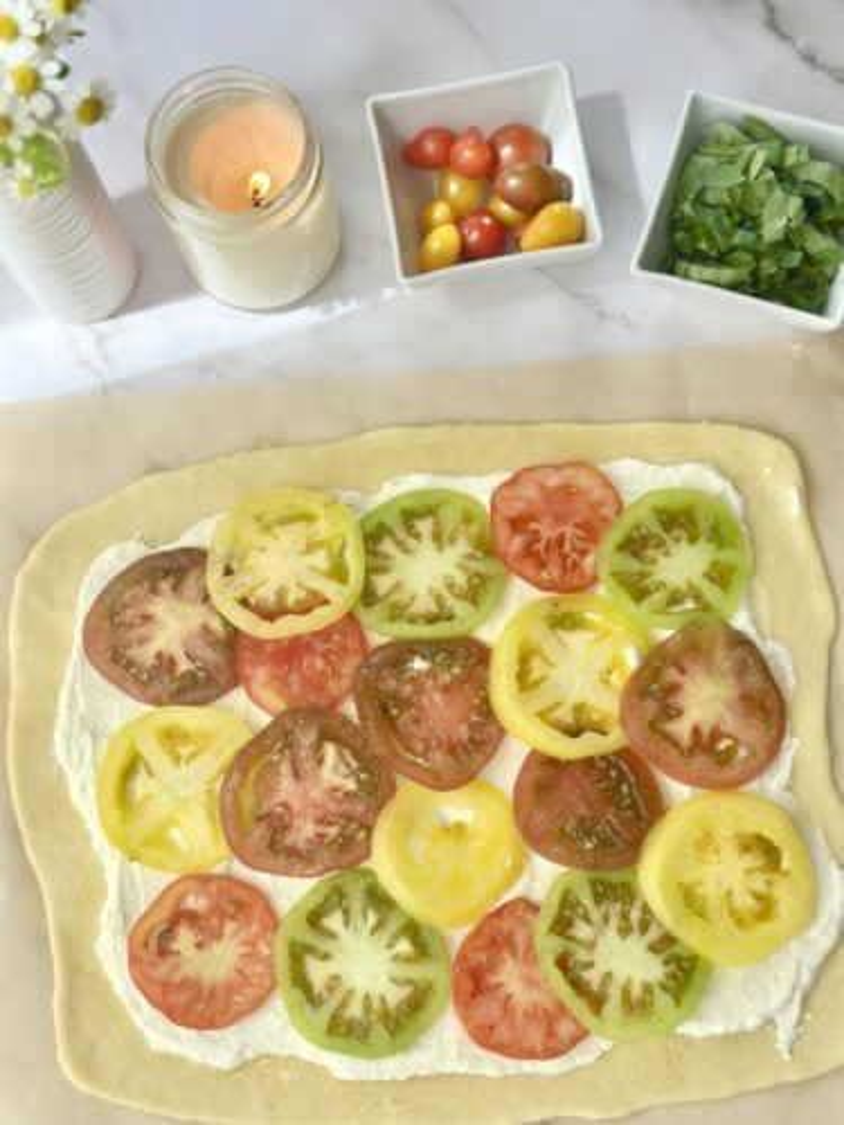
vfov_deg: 39.7
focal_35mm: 48
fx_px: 1560
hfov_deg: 30.3
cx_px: 422
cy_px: 562
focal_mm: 6.86
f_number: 1.78
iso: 80
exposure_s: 1/590
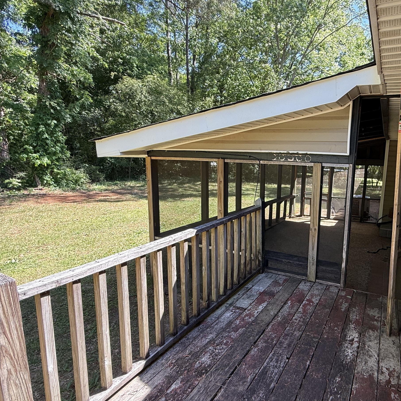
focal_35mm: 21
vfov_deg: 72.1
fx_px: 275
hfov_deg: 69.2
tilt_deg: -7.8
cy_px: 201
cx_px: 280
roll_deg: -2.5
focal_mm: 2.22
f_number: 2.2
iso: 64
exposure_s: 1/164
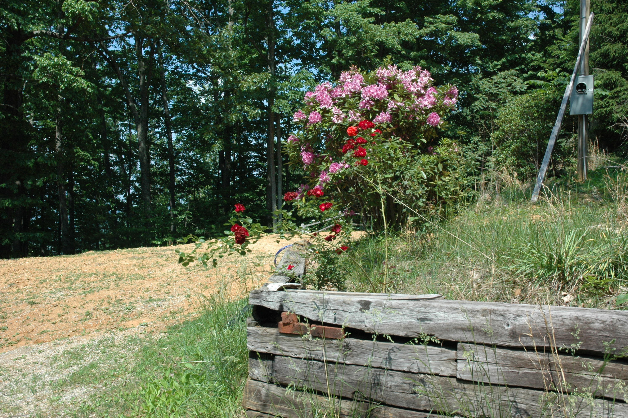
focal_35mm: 36
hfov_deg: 53.2
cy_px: 209
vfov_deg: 36.8
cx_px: 314
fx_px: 627
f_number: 10
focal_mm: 24
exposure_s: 1/400
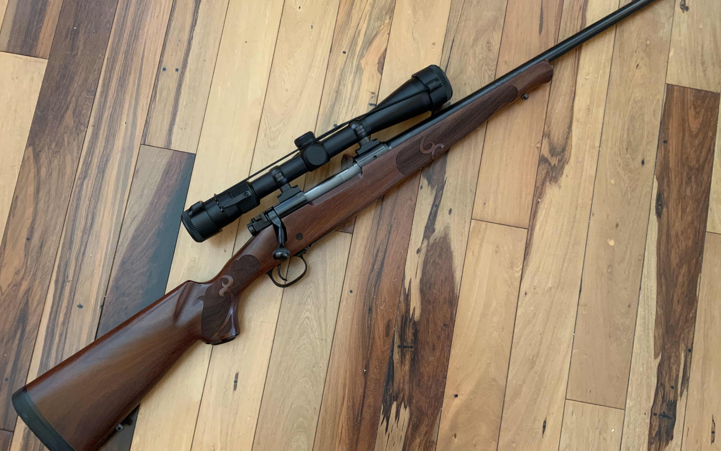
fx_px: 609
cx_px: 360
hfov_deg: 61.2
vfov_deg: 40.6
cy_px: 219
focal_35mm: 31
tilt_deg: -83.4
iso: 125
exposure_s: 1/60
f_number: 1.8
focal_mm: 3
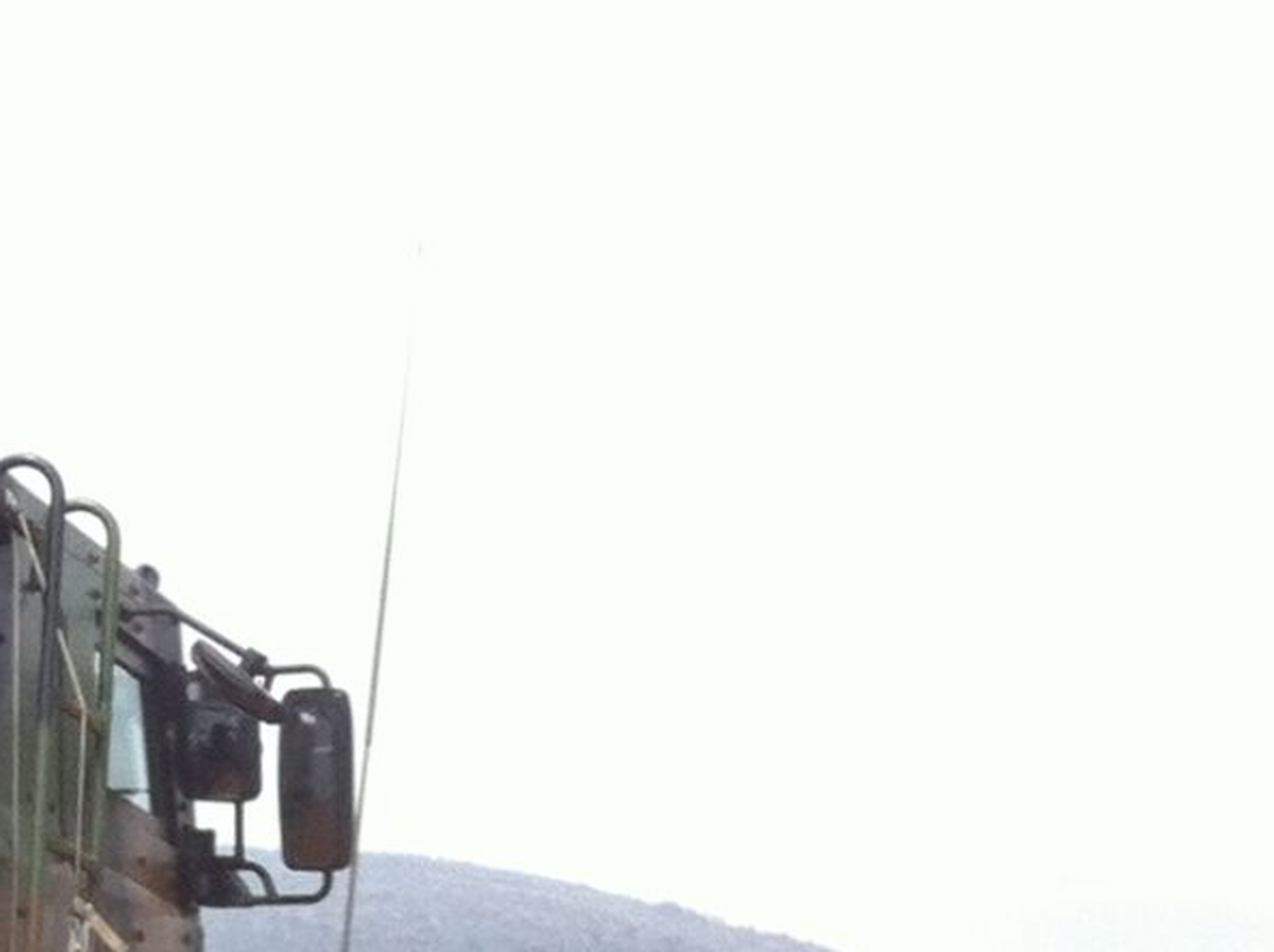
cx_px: -1298
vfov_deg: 9.8
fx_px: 5550
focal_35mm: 151
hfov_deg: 11.7
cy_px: 535
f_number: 2.8
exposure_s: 1/815
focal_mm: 3.85
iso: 80
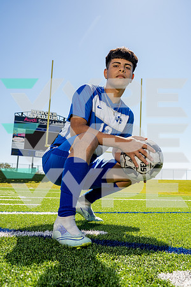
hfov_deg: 37.9
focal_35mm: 35
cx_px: 96
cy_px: 144
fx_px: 279
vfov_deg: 54.4
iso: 80
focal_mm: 35
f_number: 6.3
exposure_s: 1/200
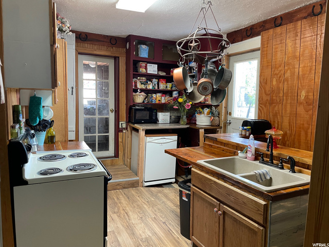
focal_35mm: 26
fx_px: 247
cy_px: 124
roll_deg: -1.6
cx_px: 164
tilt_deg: -5.5
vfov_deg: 53.1
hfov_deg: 67.3
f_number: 1.6
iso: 160
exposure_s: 1/60
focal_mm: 4.2
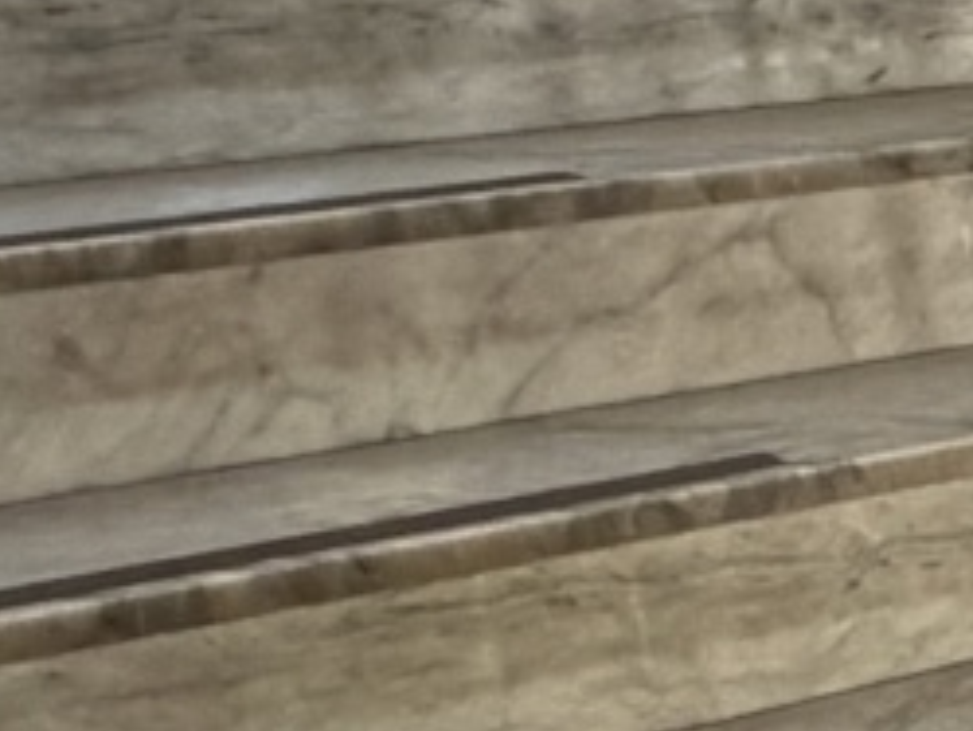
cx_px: 2614
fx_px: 3037
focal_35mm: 108
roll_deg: +0.6
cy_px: 387
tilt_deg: -14.2
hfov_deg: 12.3
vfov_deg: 13.7
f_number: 2.2
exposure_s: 1/121
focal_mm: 2.22
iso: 200
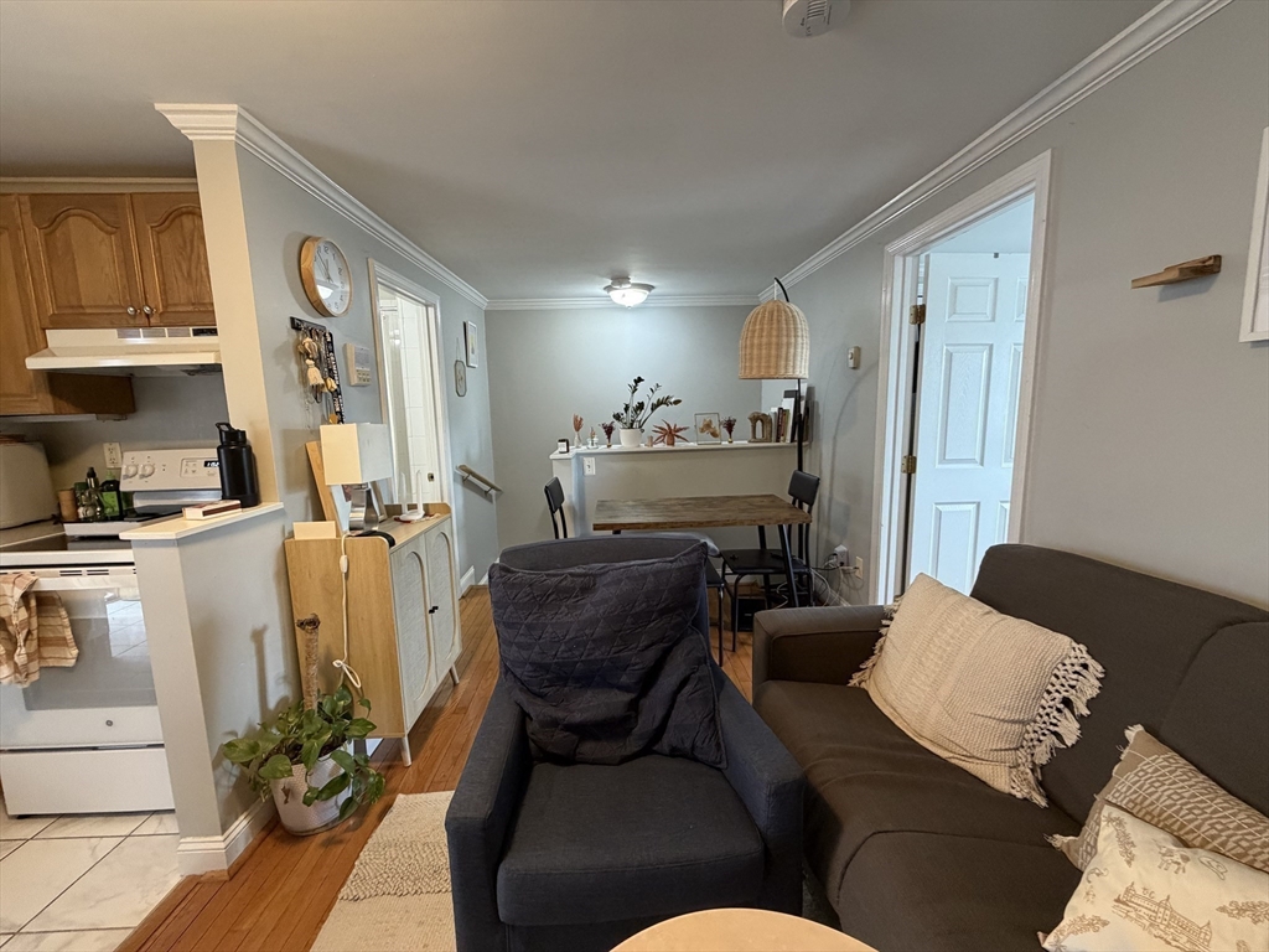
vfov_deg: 85.7
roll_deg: +1.2
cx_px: 634
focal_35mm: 14
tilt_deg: -7.7
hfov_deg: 102.1
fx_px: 513
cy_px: 476
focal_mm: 2.22
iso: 320
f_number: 2.2
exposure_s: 1/60
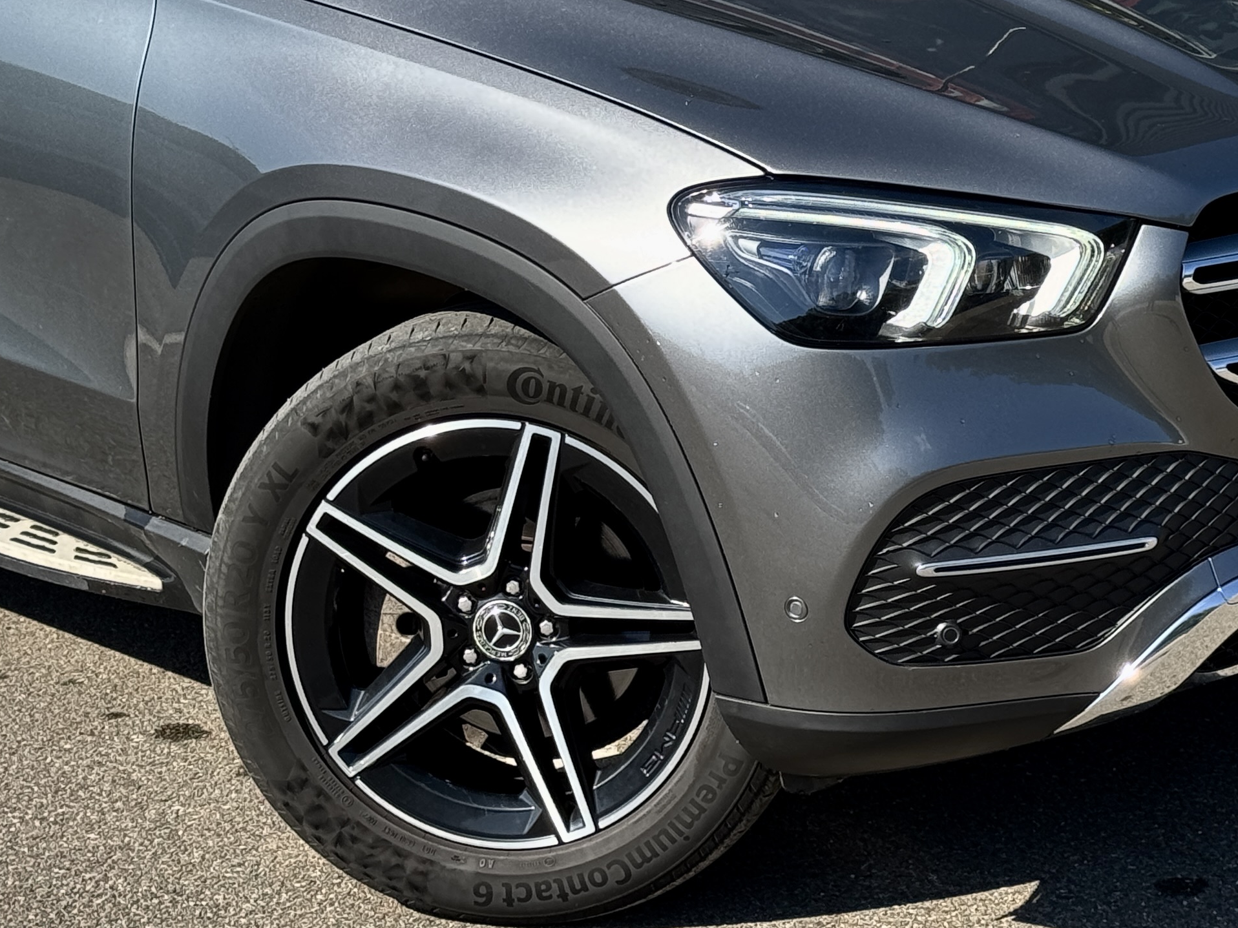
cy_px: 241
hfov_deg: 19.4
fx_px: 3612
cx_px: 859
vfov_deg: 14.6
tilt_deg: -12.2
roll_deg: -0.6
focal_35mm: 101
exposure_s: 1/1172
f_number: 1.78
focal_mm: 6.76
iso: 64
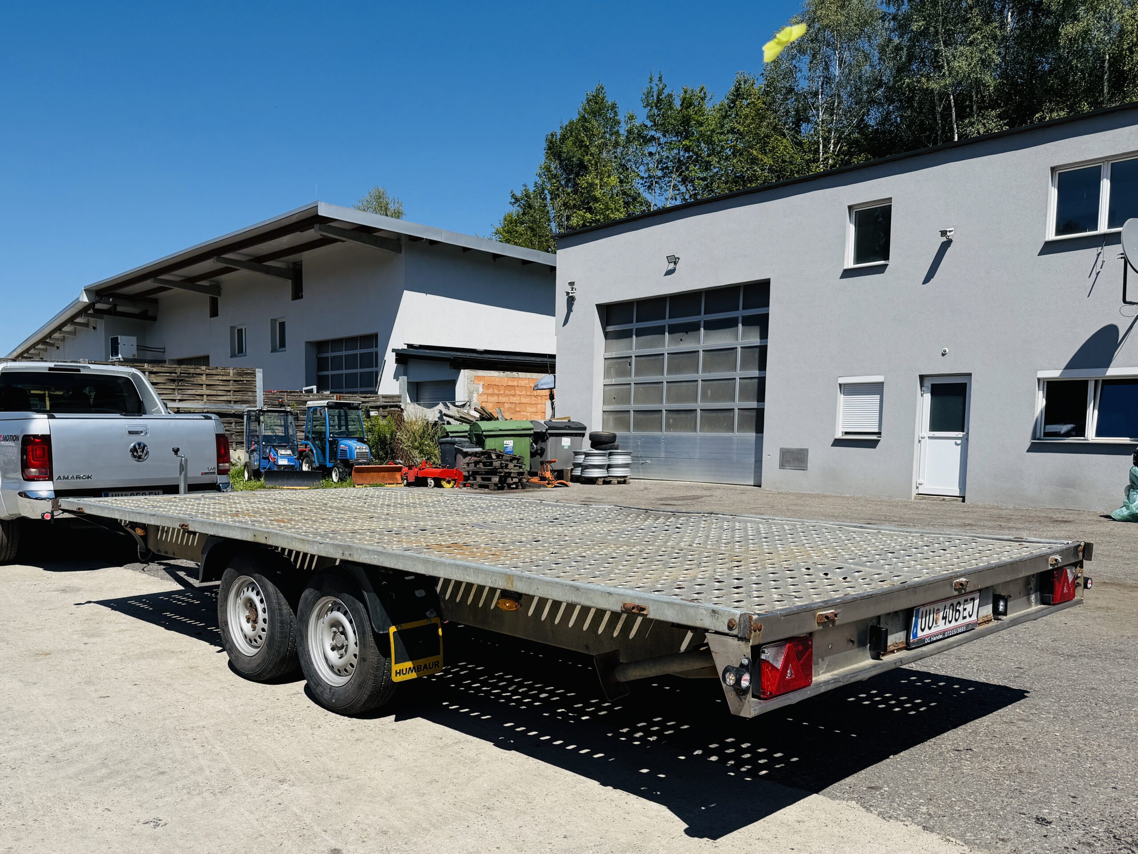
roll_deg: -0.7
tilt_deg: -2.7
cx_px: 569
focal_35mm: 24
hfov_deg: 71.6
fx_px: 789
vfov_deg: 56.8
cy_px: 427
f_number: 1.78
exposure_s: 1/6711
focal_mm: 6.76
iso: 80
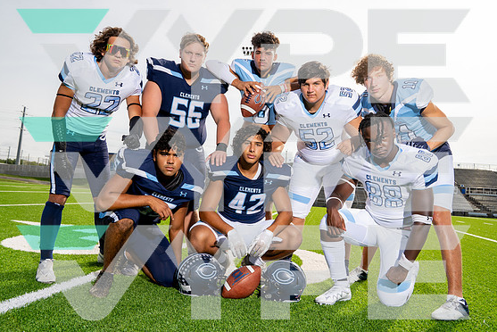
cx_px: 246
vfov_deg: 51.3
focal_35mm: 25
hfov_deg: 71.5
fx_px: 345
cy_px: 165
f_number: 6.3
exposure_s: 1/250
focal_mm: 24
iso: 100
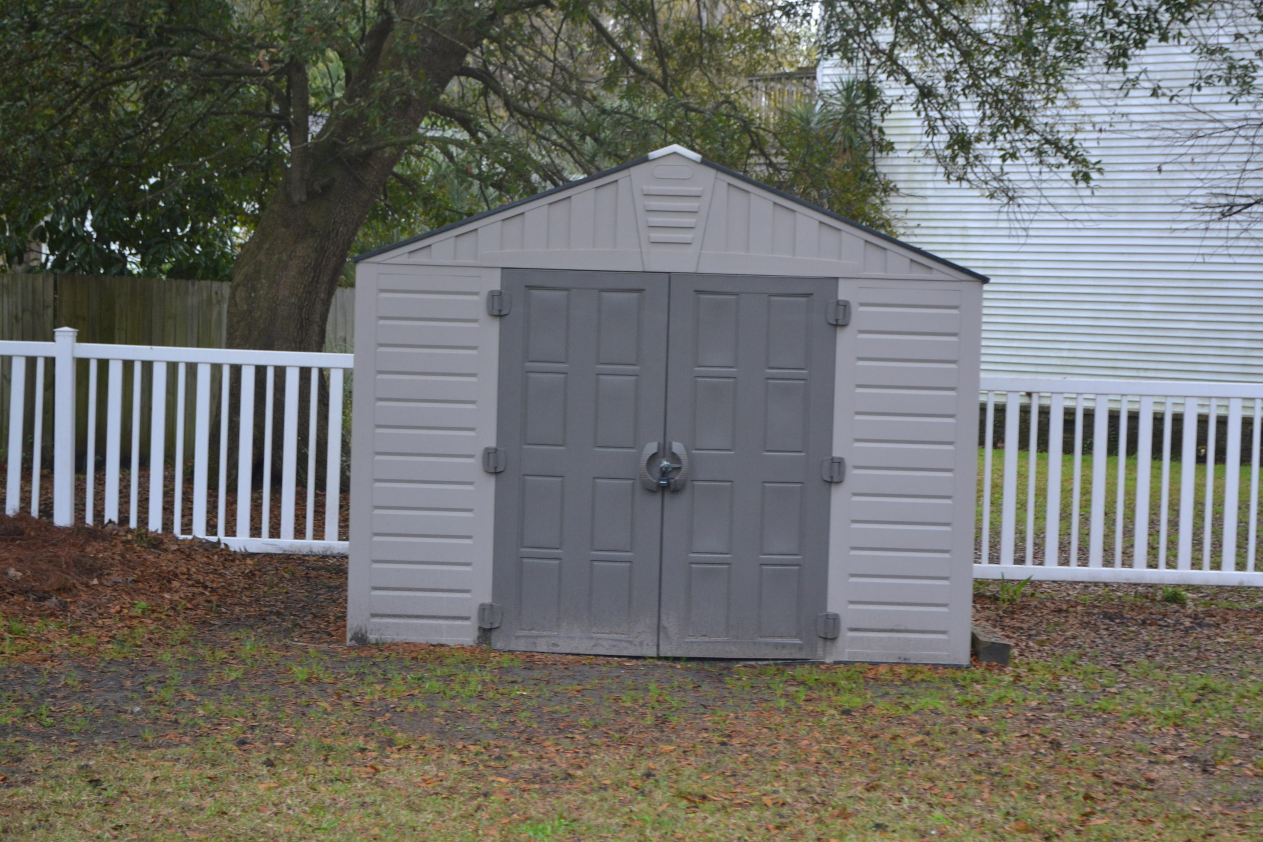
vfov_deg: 20.6
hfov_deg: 30.5
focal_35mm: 66
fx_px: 2315
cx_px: 632
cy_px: 421
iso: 560
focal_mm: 44
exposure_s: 1/15
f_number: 5.3
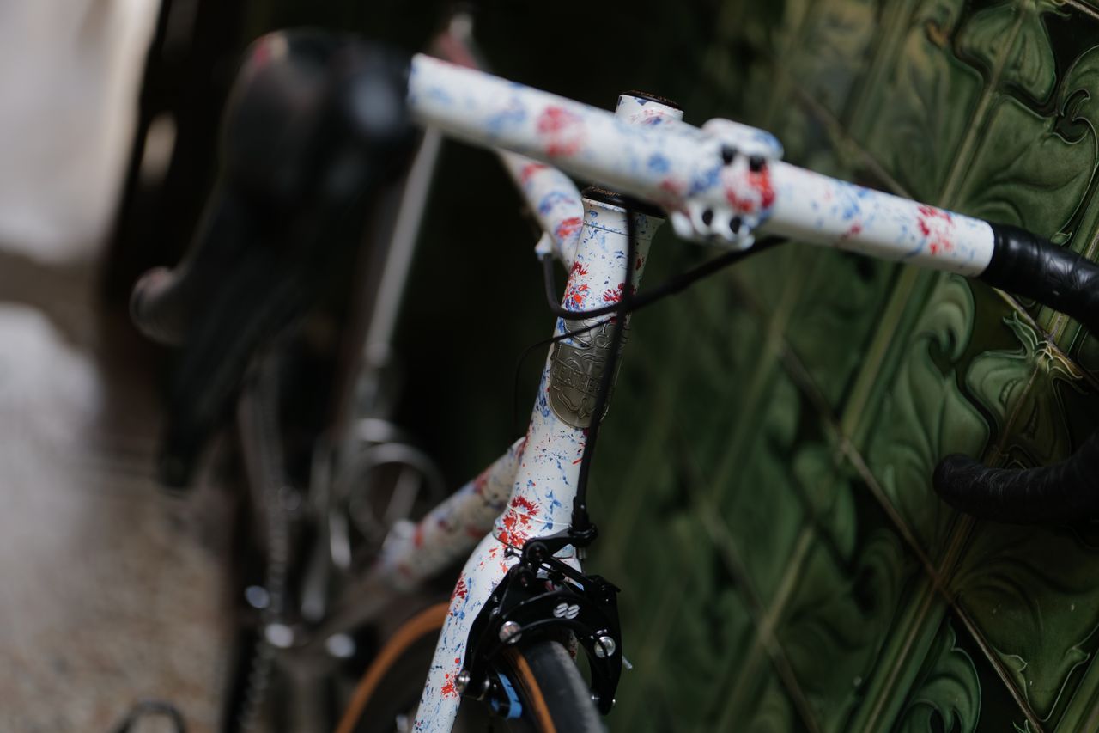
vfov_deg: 27.0
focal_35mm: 50
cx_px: 550
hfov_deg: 39.6
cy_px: 366
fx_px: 1526
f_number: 1.4
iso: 125
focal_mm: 50
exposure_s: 1/125
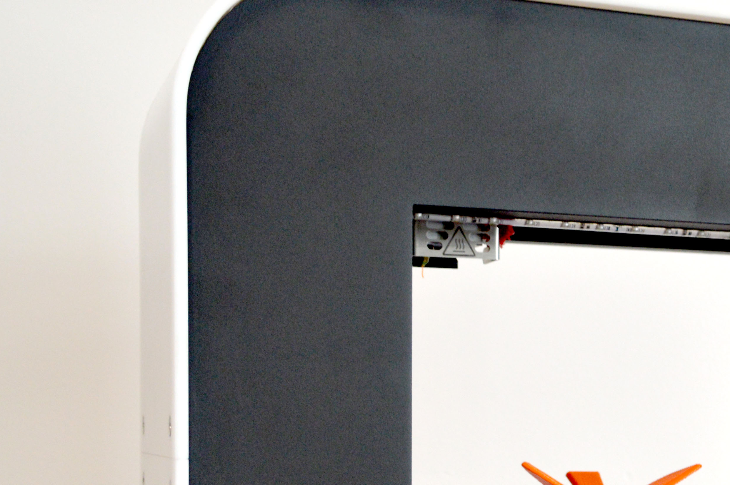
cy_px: 489
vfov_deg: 16.7
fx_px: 1621
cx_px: 749
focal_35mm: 80
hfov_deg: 24.1
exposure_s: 1/60
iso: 400
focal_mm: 22
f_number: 3.8
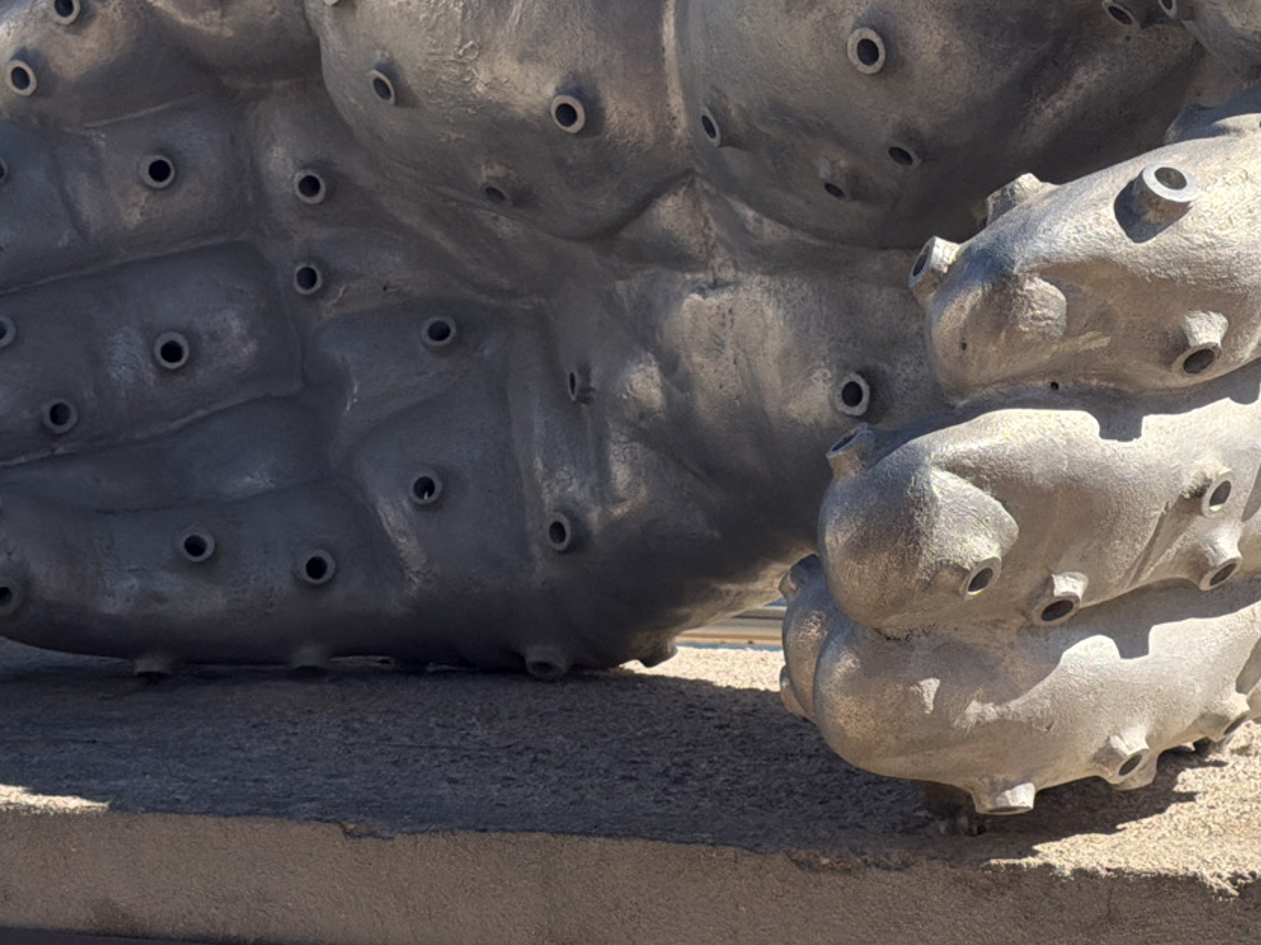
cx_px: 467
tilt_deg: -6.1
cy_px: 592
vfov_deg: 12.9
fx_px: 4189
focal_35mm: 115
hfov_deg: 17.1
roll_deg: +0.0
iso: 64
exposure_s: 1/3891
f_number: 1.78
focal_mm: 6.76
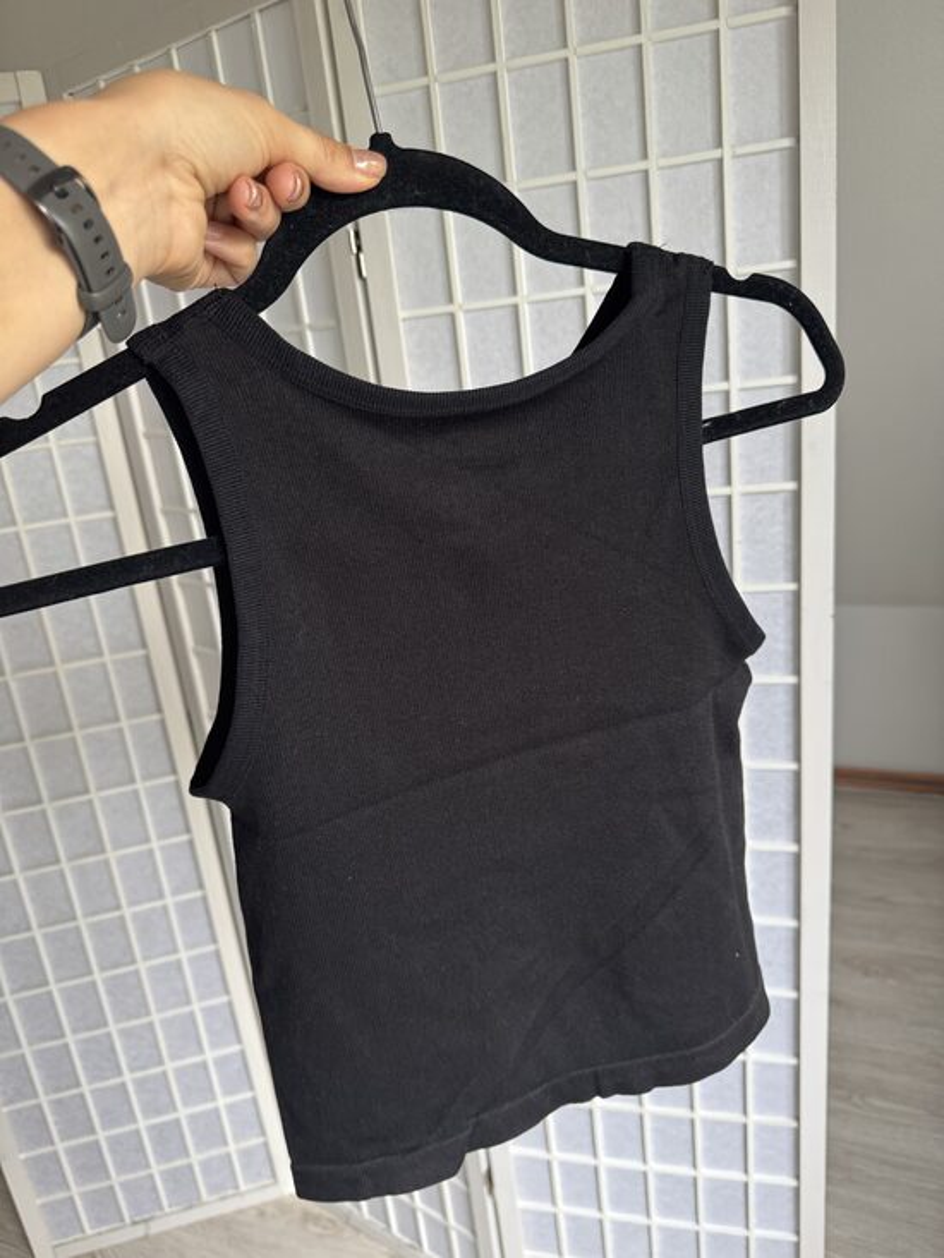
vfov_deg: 71.6
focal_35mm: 24
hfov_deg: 56.8
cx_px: 472
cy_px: 629
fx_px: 872
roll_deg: +6.3
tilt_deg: -17.4
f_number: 1.78
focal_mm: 6.76
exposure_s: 1/60
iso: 200
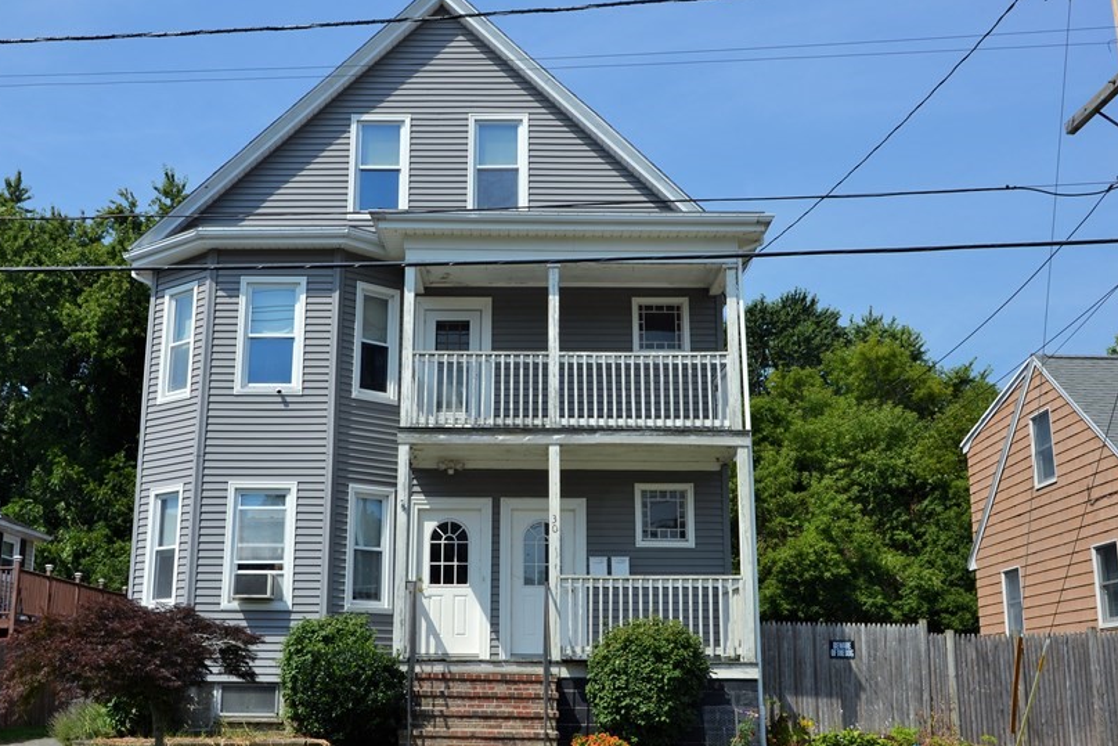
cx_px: 511
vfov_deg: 35.1
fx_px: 1180
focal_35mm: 38
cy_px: 401
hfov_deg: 50.6
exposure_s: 1/200
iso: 100
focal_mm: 20
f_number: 10
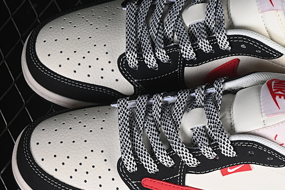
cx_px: 214
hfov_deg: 15.6
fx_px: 1037
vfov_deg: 10.5
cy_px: 115
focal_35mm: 131
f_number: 7.1
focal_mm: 50
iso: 160
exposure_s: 1/80
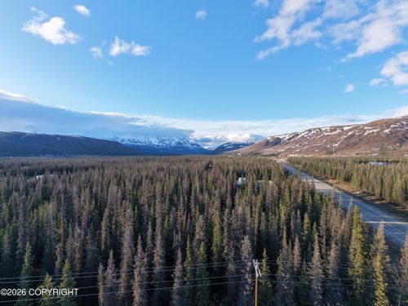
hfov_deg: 94.5
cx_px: 204
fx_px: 189
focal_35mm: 16
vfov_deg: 78.1
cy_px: 153
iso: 100
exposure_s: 1/350
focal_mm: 3.05
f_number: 2.2
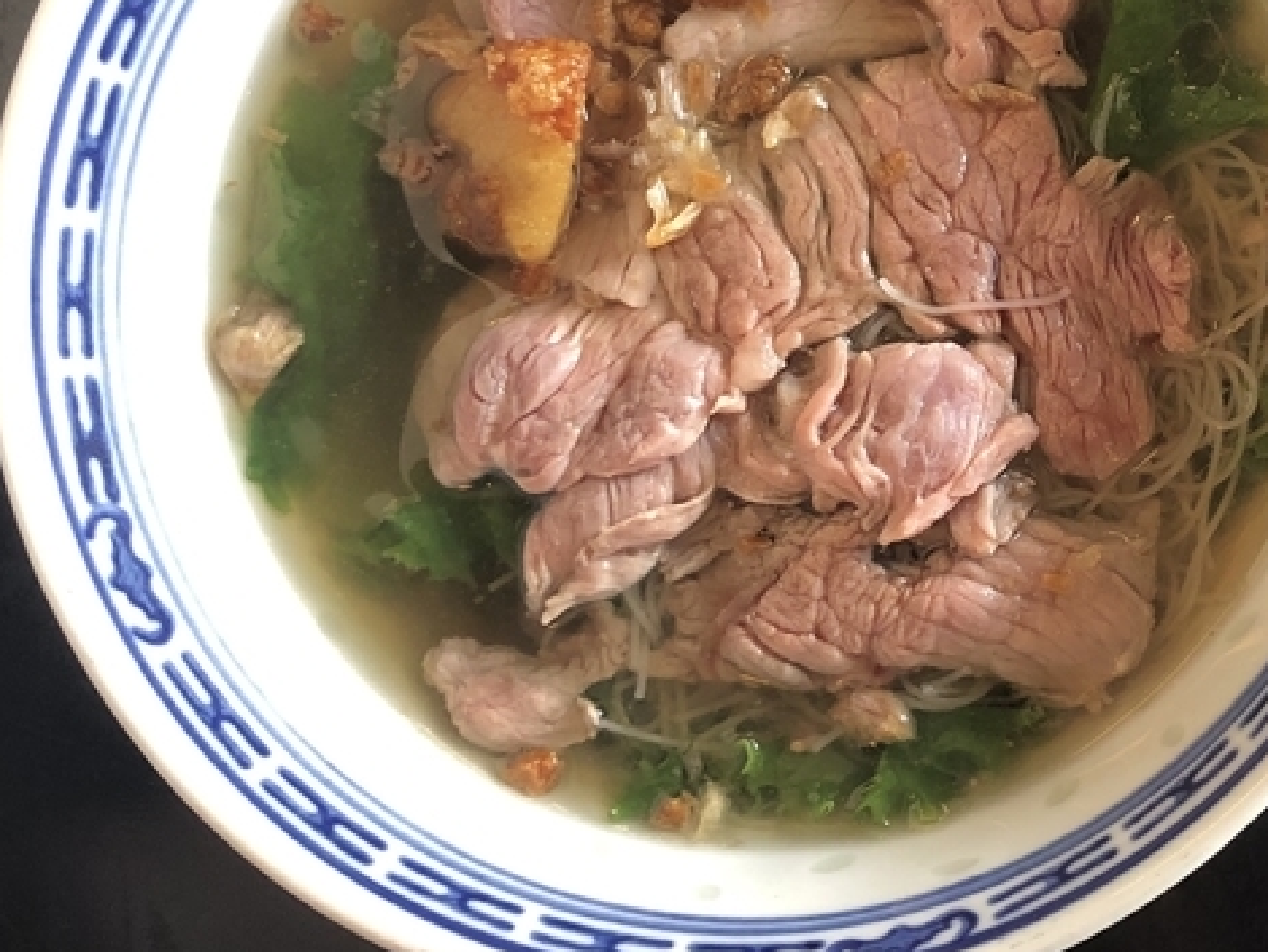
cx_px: 1195
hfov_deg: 30.0
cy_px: 248
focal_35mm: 61
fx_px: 2236
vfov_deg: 23.8
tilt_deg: -81.2
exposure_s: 1/15
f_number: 1.8
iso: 50
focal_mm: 3.99
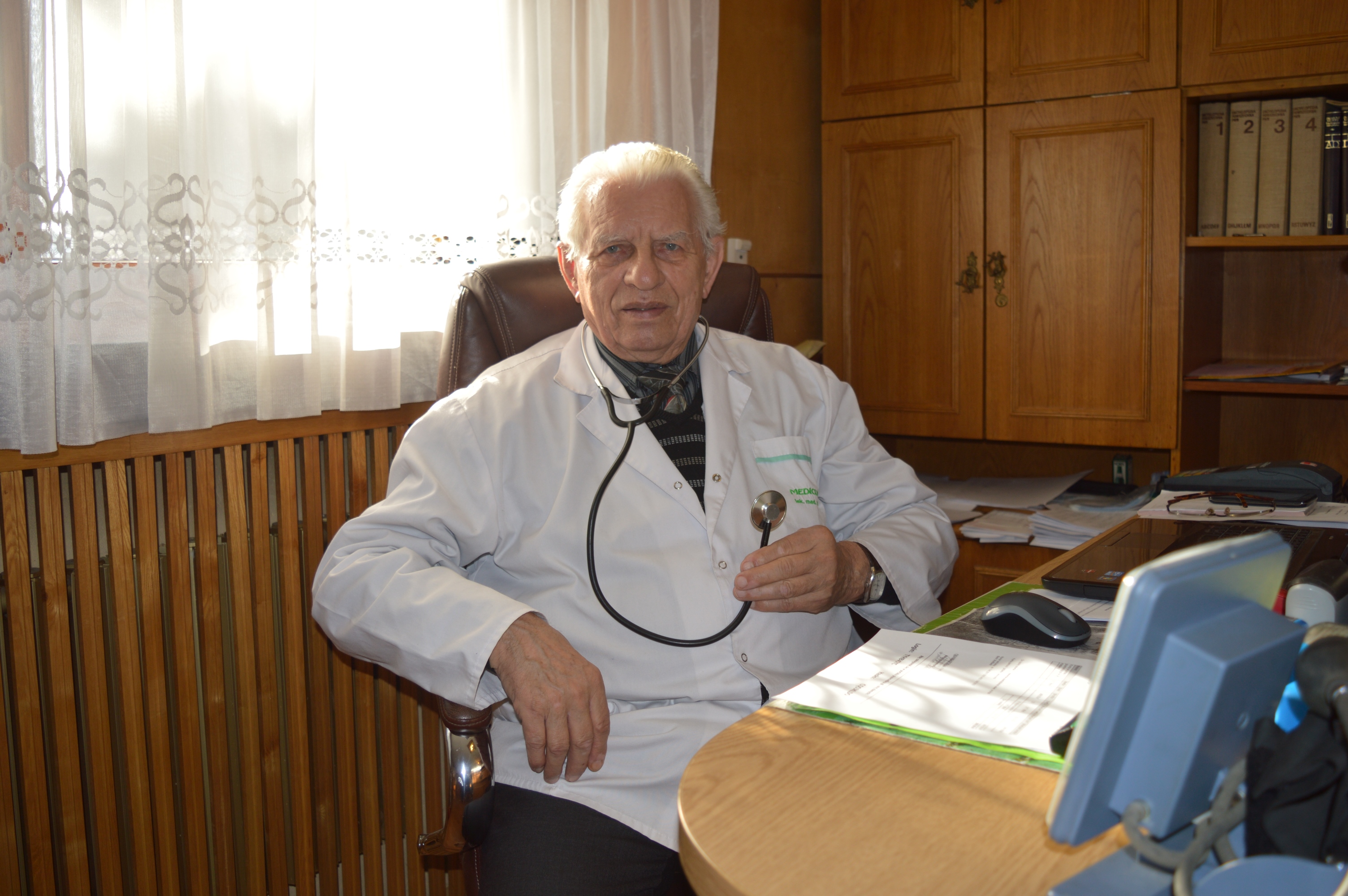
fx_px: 1235
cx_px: 674
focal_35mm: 33
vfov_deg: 39.9
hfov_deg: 57.3
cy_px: 448
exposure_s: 1/80
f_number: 3.8
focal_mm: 22
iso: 100
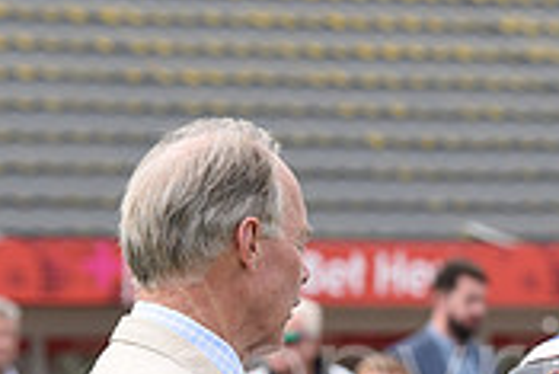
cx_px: 581
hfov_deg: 4.4
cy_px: 580
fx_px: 7211
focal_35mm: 464
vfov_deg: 3.0
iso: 500
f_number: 5.6
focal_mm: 140
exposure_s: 1/1000
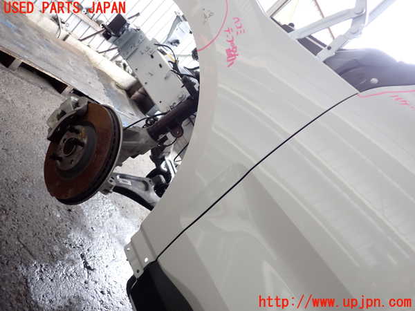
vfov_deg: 46.8
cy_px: 156
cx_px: 208
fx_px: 360
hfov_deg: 60.0
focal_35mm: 30
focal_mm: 5.4
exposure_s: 1/60
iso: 200
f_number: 2.3
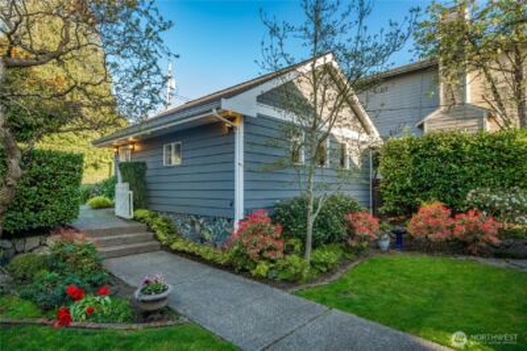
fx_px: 293
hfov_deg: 84.0
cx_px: 264
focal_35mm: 20
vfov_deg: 62.0
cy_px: 176
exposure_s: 1/30
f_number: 7.1
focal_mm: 20
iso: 125
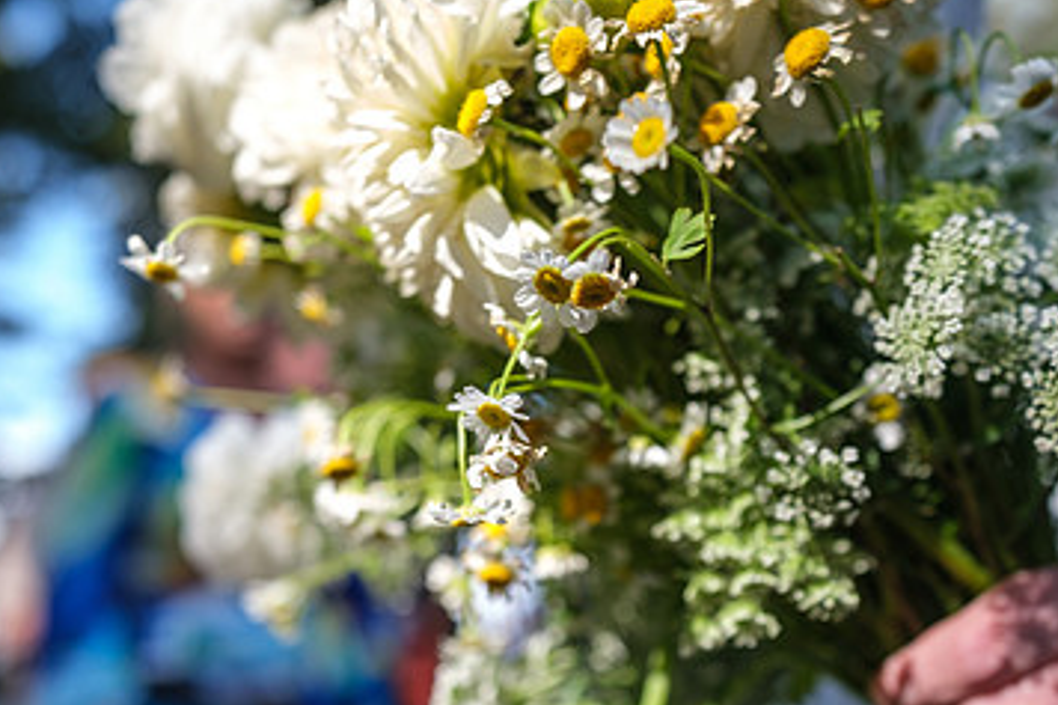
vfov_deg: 29.8
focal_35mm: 44
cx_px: 511
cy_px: 555
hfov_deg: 44.5
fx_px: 1292
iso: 250
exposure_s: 1/850
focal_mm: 18
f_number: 2
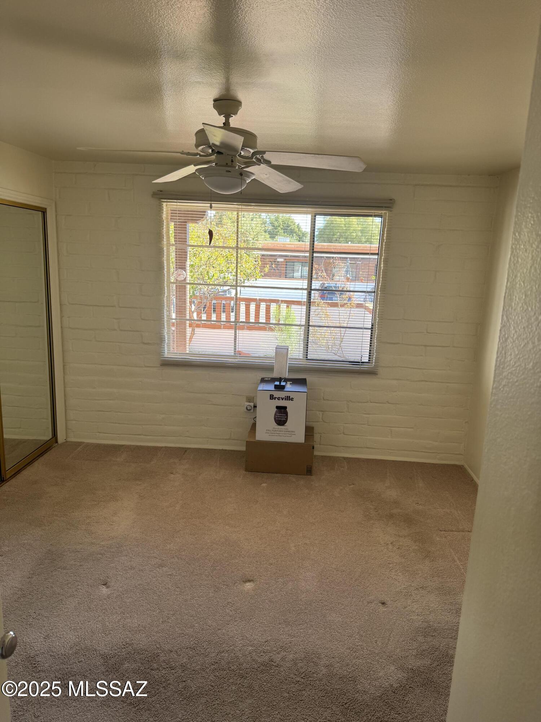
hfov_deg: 56.8
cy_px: 361
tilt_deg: -11.9
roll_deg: -2.5
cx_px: 270
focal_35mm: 24
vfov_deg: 71.6
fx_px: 500
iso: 64
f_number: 1.78
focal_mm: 6.76
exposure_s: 1/121
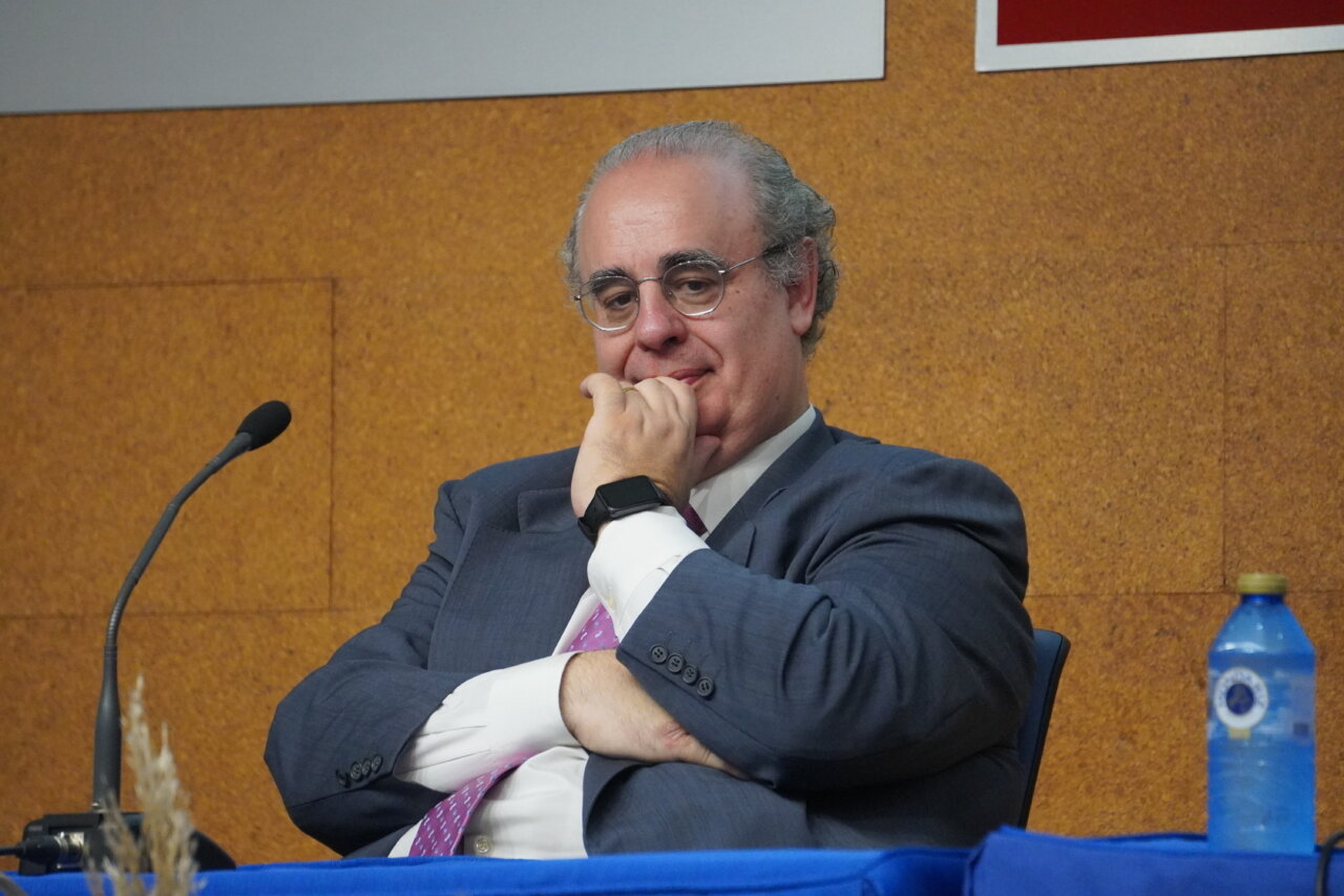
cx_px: 672
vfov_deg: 4.8
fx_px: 10694
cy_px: 448
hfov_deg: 7.2
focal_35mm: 286
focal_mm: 191
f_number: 6.3
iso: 6400
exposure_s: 1/250
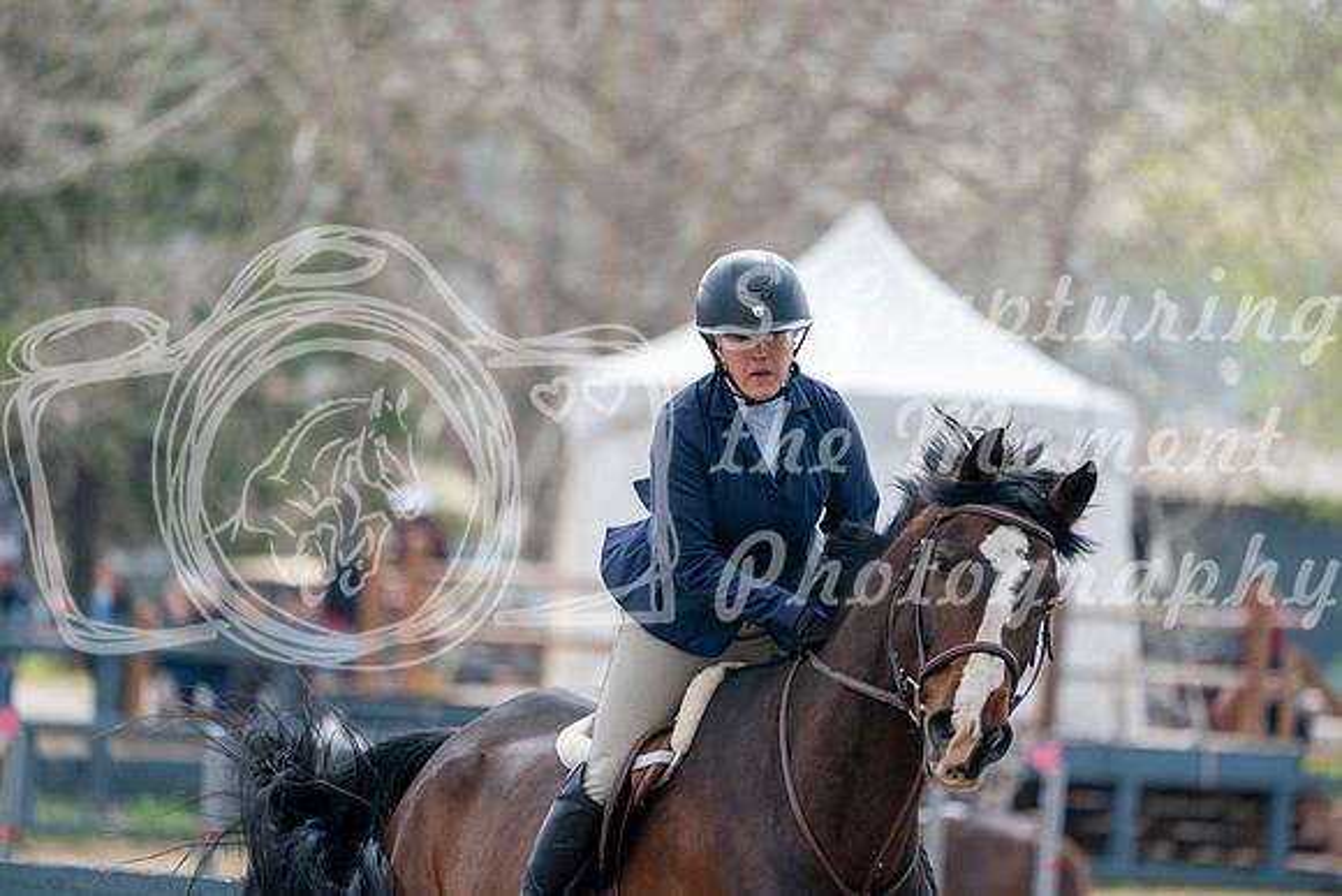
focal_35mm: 400
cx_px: 671
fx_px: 14914
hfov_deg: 5.2
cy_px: 448
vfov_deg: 3.4
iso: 250
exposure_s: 1/500
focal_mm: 400
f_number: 5.6
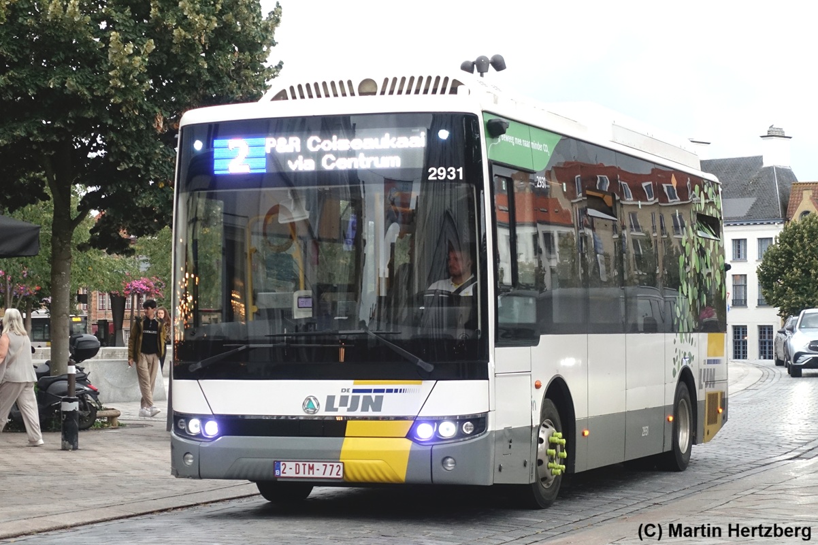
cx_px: 409
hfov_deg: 29.2
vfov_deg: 19.7
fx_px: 1568
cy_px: 272
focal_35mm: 69
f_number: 2.8
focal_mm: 25.26
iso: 640
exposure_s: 1/250
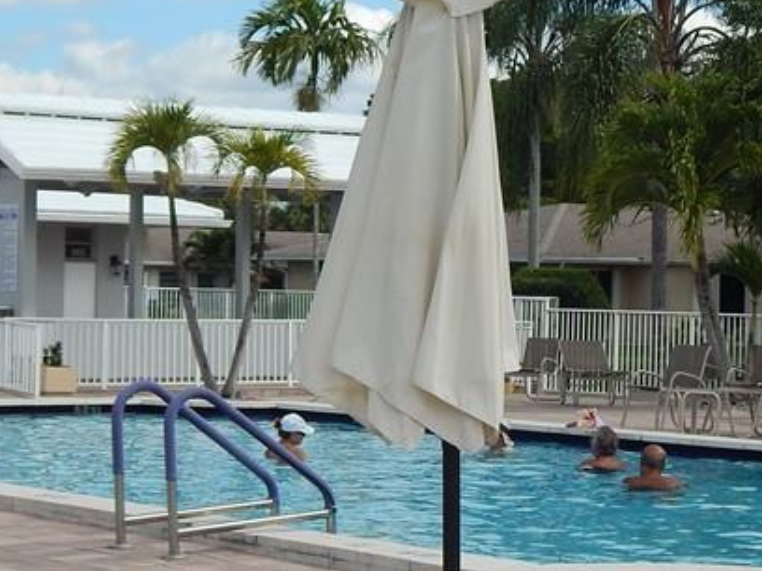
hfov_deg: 16.0
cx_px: 377
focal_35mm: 123
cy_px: 302
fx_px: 2708
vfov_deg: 12.0
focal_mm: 8.6
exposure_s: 1/400
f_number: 7.4
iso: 125
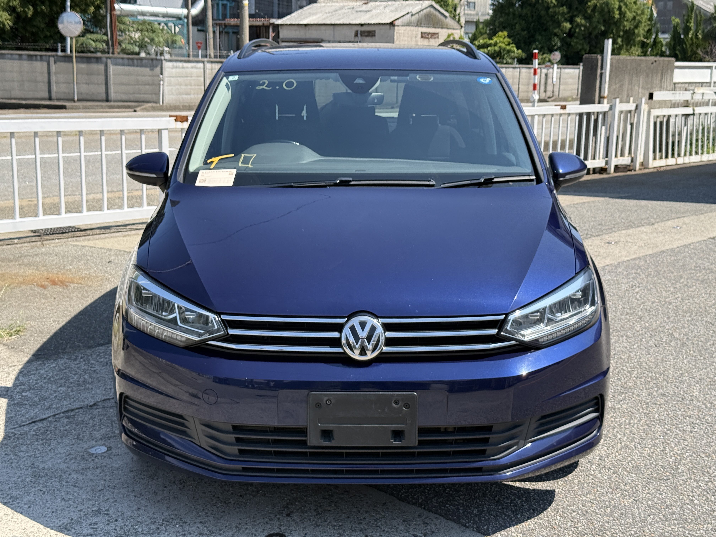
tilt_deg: -10.9
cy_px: 268
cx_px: 358
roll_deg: -1.4
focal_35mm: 48
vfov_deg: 30.3
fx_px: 993
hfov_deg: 39.7
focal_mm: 6.76
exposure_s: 1/2762
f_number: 1.78
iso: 100
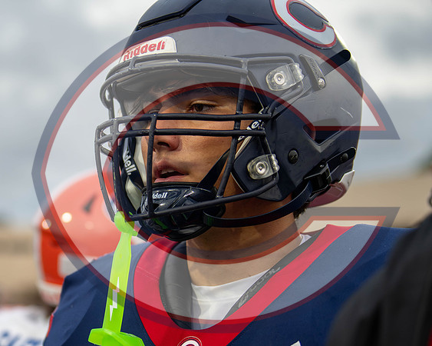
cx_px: 101
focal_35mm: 109
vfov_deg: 14.0
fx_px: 1398
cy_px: 240
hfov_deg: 17.5
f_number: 2.8
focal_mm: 70
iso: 900
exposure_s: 1/1000
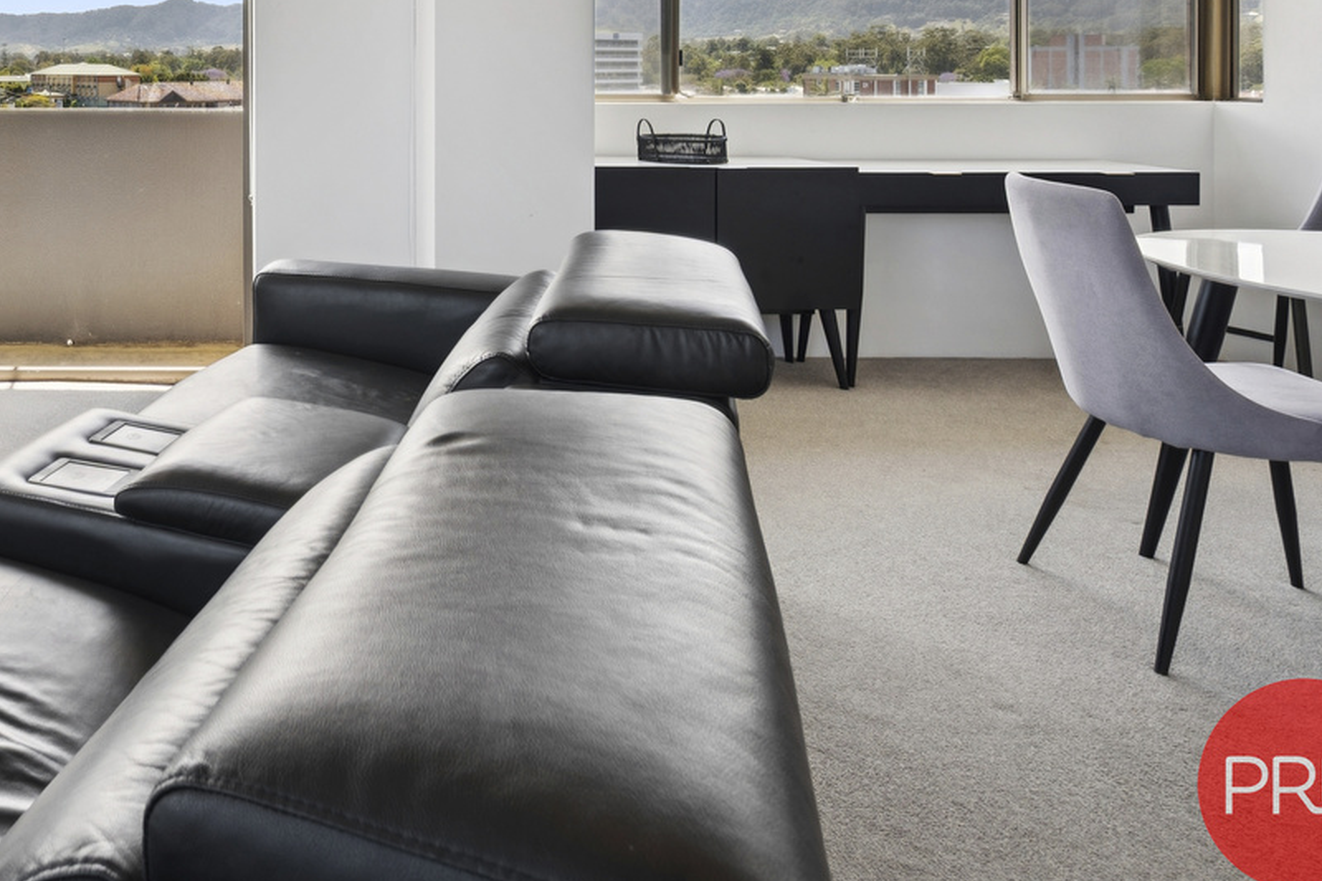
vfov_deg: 42.3
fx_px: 1028
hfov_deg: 57.7
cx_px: 172
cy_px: 79
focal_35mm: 28
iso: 200
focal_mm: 14
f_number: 7.1
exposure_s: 1/160
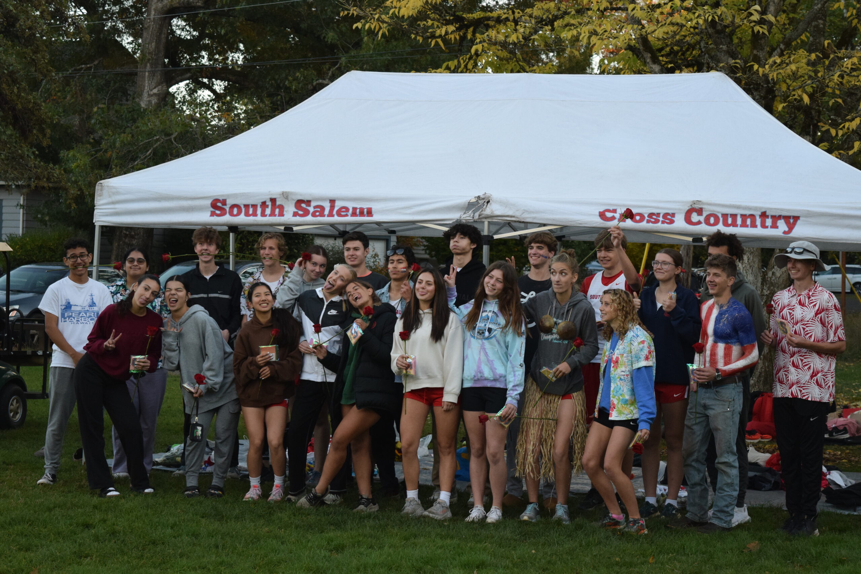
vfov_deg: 16.6
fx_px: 1973
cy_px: 287
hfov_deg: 24.6
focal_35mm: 82
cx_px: 430
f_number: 5.6
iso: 1400
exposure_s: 1/500
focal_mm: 55
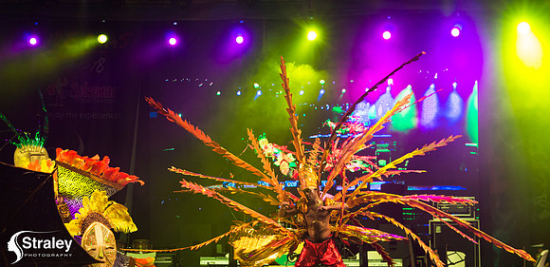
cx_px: 316
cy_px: 211
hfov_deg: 16.2
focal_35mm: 137
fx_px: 1931
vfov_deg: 7.9
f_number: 5.6
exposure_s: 1/320
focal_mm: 110
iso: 2500
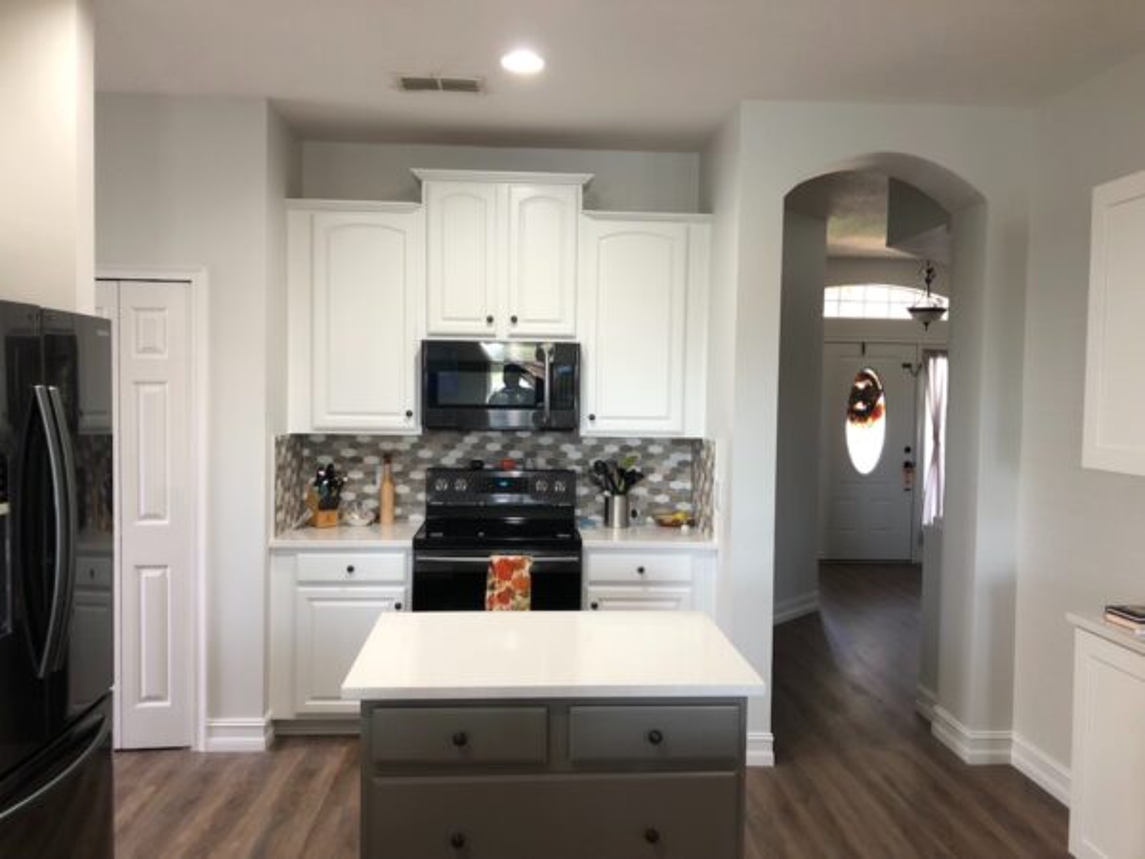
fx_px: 926
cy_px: 430
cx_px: 572
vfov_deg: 49.7
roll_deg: -1.6
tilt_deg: -2.2
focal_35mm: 28
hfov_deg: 63.4
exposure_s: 1/15
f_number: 1.8
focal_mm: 3.99
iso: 40
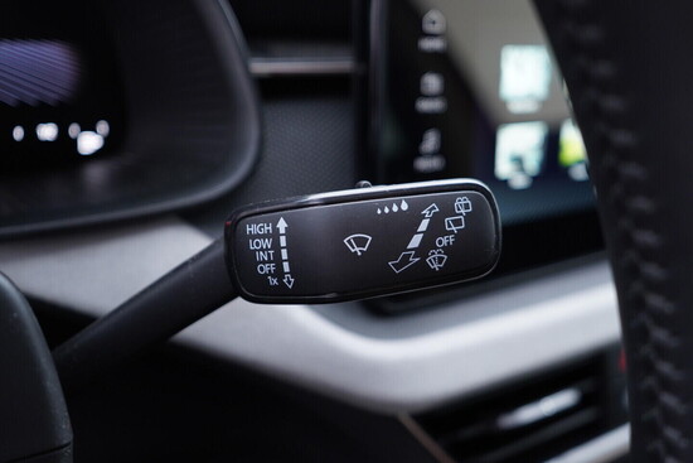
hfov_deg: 53.1
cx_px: 346
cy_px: 232
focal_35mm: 36
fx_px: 693
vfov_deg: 36.9
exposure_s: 1/40
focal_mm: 24
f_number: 2.8
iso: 320
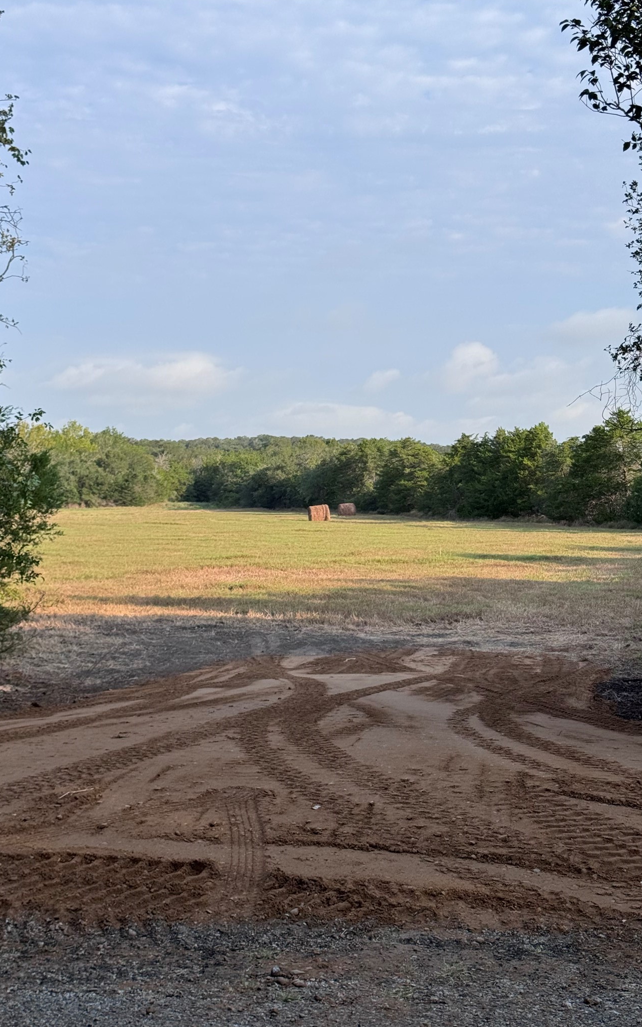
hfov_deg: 25.3
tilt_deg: -1.0
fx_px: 1428
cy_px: 513
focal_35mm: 51
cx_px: 263
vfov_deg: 39.6
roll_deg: +0.3
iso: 64
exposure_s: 1/2415
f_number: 1.78
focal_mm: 6.76
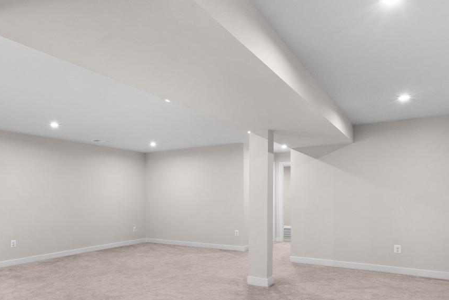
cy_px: 193
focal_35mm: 27
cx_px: 179
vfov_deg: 47.4
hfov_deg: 66.7
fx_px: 337
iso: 1000
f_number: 9
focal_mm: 16
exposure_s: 1/10
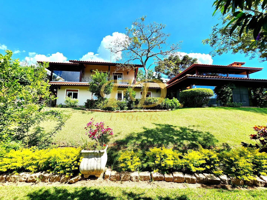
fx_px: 100
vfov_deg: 89.9
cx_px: 134
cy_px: 100
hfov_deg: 106.2
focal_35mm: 13
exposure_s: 1/667
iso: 50
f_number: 2.2
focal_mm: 2.2
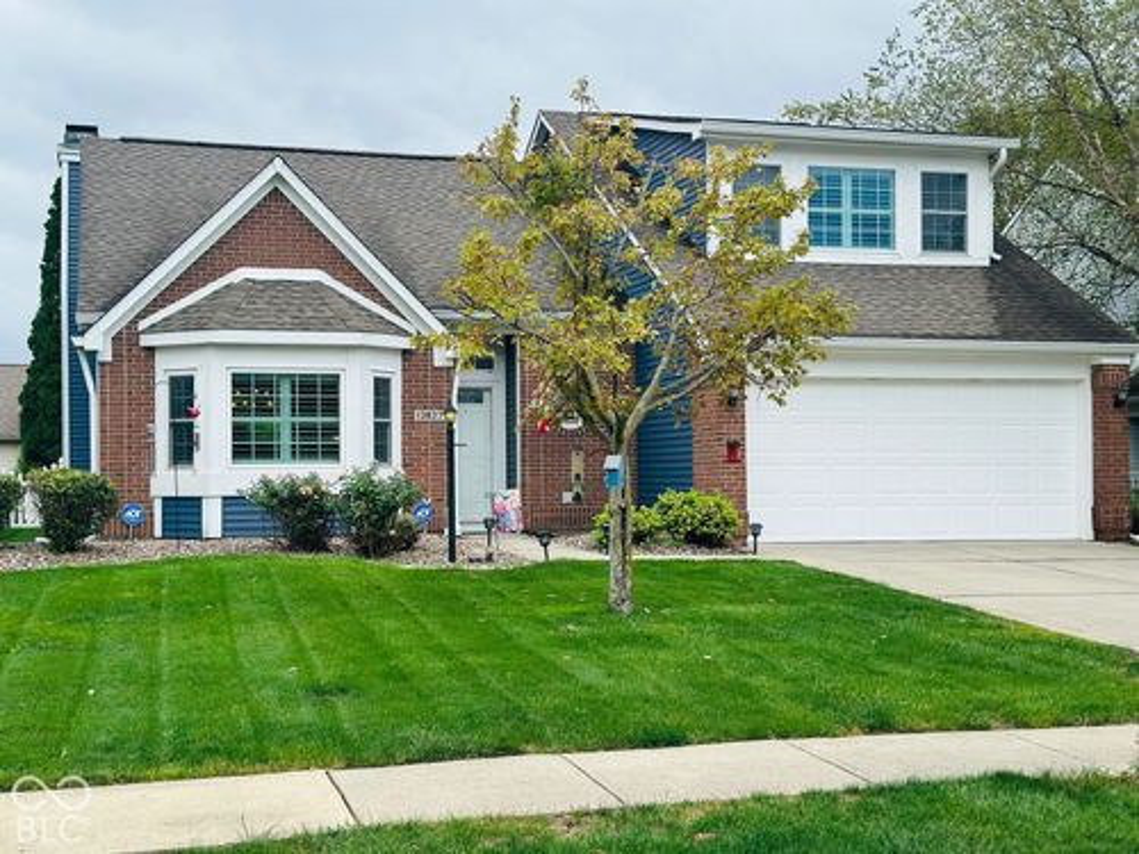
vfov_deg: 30.3
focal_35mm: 48
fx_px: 1579
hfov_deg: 39.7
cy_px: 427
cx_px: 570
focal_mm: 6.86
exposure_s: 1/1848
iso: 80
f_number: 1.78
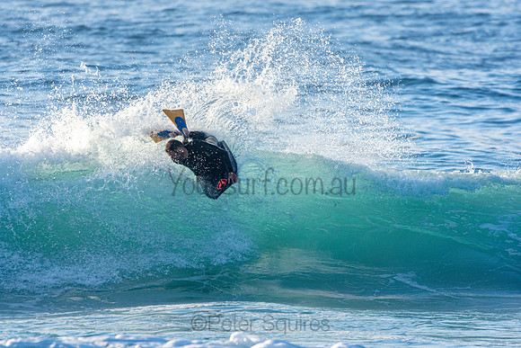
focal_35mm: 750
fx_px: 10856
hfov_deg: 2.7
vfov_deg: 1.8
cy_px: 174
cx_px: 260
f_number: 5.6
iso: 280
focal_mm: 500
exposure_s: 1/1250
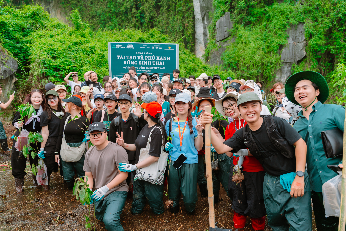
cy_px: 123
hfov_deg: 69.4
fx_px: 250
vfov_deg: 49.5
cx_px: 179
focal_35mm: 26
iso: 200
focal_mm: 24
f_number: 3.2
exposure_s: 1/320
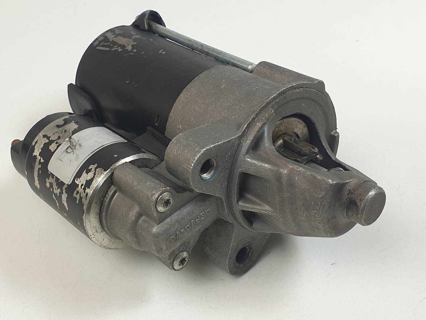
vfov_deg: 53.1
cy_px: 160
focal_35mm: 26
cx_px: 213
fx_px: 320
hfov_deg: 67.3
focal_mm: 4.3
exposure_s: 1/131
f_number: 2.4
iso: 50
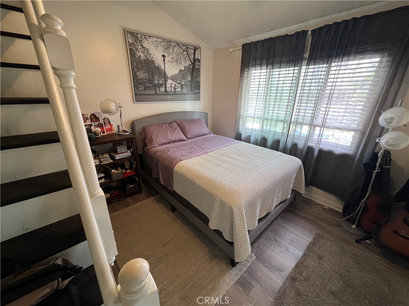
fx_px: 154
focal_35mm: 13
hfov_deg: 106.2
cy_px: 153
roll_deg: -0.4
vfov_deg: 89.9
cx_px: 204
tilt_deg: -20.8
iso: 250
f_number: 1.8
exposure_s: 1/60
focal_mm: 1.57
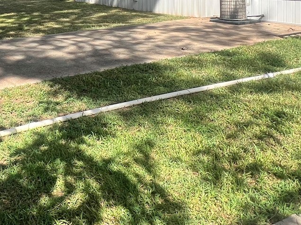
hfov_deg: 41.7
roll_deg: +2.3
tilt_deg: -2.9
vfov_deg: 31.4
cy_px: -8
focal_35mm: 42
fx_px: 365
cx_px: 38
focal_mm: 1.57
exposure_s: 1/896
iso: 32
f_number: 1.8
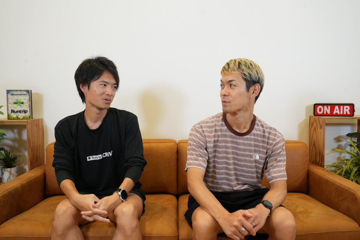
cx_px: 180
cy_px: 120
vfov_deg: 43.6
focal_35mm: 30
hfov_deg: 61.9
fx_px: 300
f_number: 6.3
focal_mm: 30
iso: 2000
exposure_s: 1/100
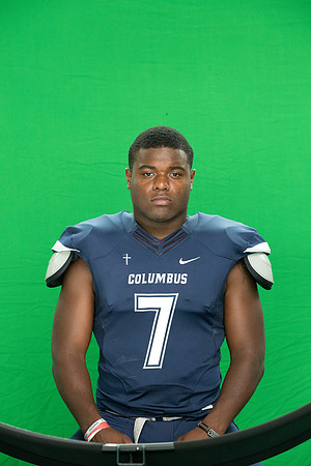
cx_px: 156
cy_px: 233
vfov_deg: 13.7
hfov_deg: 9.1
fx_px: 1944
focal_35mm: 150
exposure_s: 1/100
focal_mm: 150
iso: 6400
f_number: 8
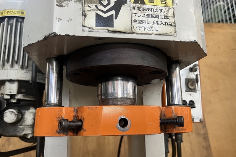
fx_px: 184
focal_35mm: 28
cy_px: 81
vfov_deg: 46.4
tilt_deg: +12.7
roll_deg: +1.6
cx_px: 118
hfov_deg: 65.5
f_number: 1.6
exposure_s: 1/95
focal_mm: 5.1
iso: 125
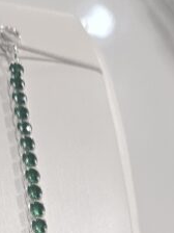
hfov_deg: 14.1
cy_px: 481
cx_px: 97
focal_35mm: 105
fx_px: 704
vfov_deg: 14.9
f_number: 1.8
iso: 160
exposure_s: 1/100
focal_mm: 5.4
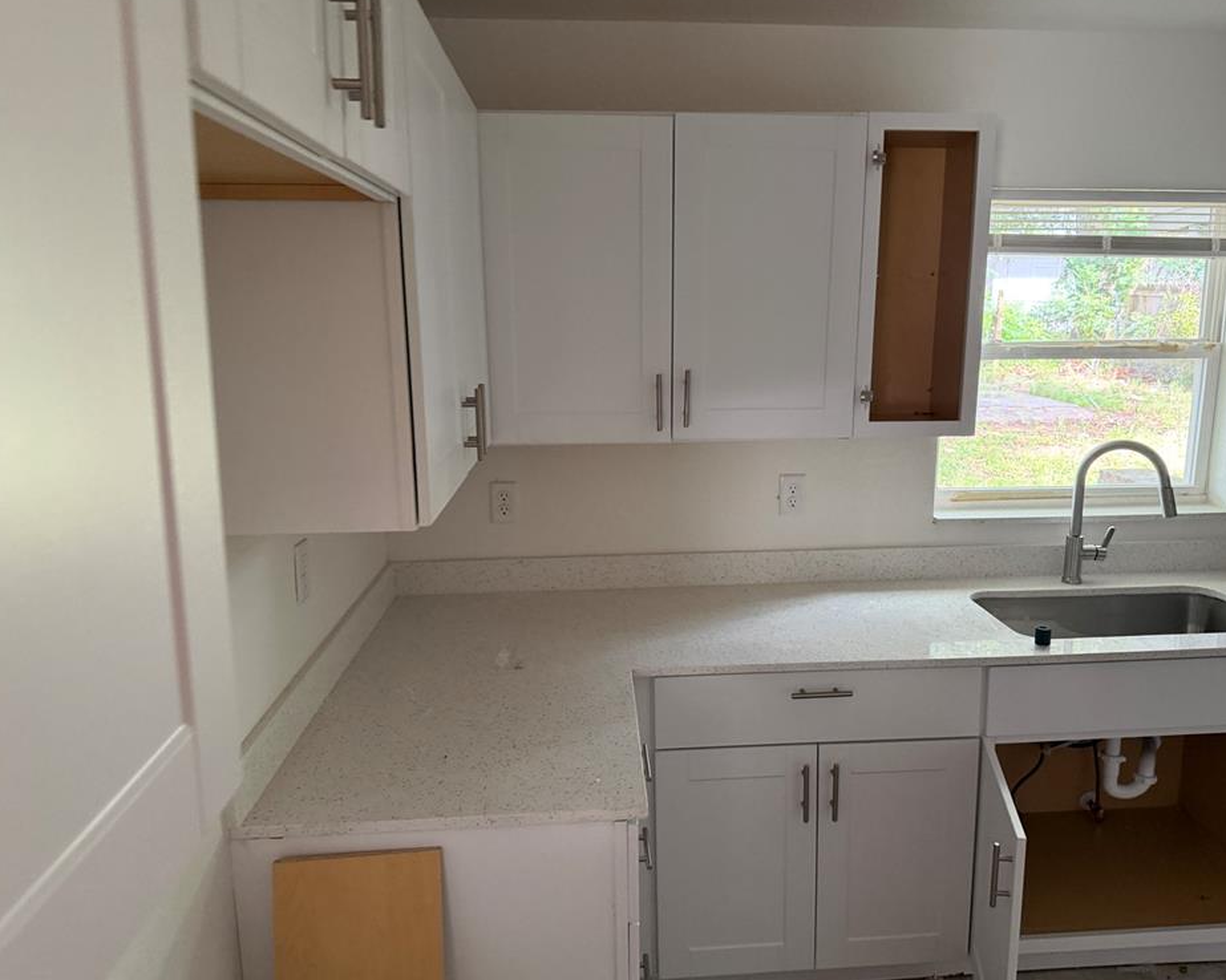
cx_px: 668
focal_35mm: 26
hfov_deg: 65.9
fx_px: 943
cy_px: 491
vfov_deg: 54.9
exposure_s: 1/60
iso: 320
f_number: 1.78
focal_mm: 6.76
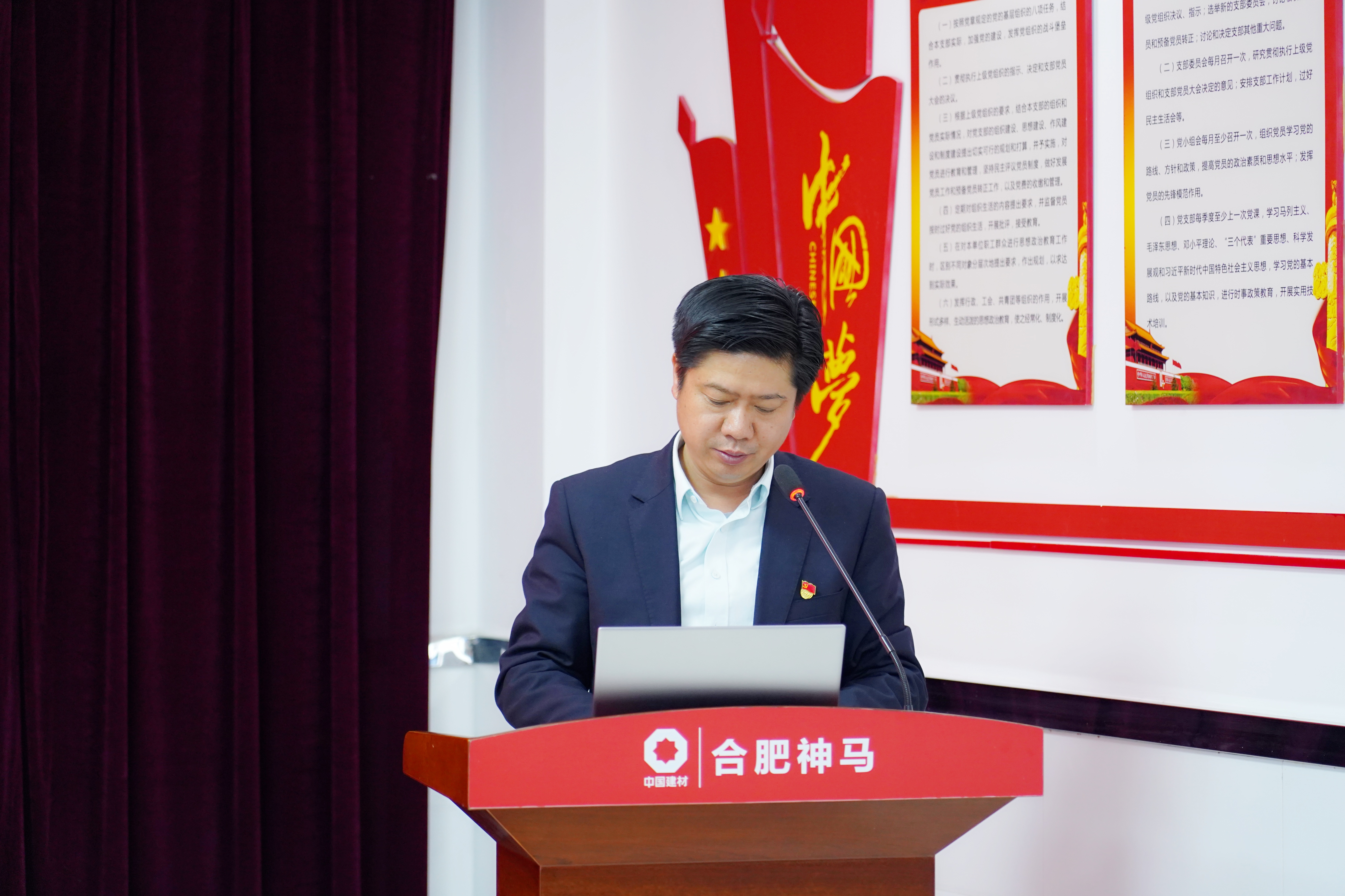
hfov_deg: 19.5
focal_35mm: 105
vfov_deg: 13.0
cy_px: 448
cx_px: 672
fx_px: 3923
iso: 2500
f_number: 4
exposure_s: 1/60
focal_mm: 105
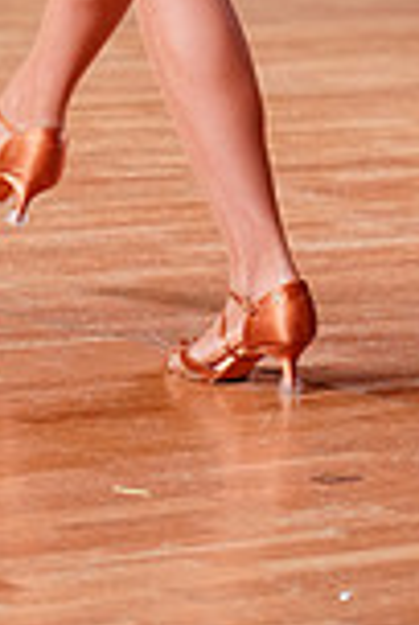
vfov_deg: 6.4
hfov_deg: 4.4
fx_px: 5491
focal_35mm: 316
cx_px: 396
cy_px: -539
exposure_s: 1/400
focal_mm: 83
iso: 2000
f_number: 2.8
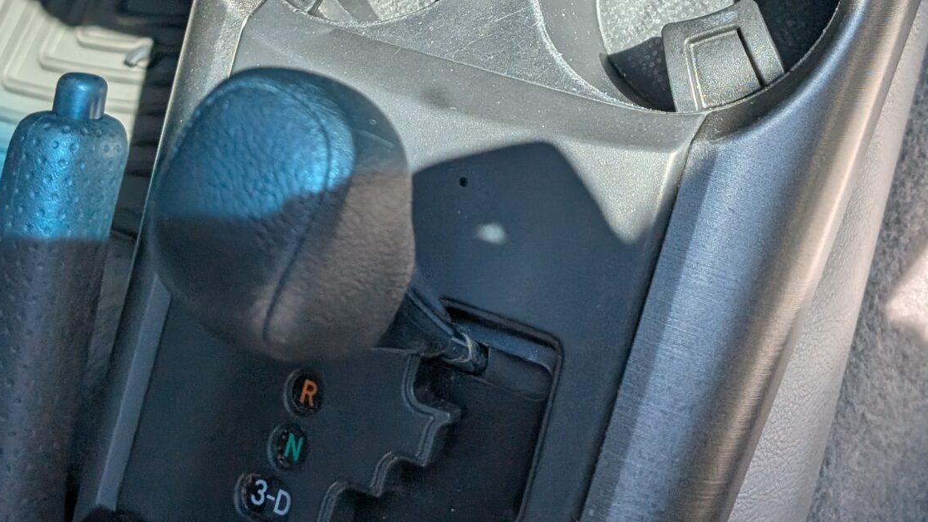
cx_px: 513
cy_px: -223
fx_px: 1476
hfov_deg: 34.9
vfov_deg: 18.2
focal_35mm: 60
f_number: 1.68
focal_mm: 6.9
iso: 21
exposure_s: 1/551
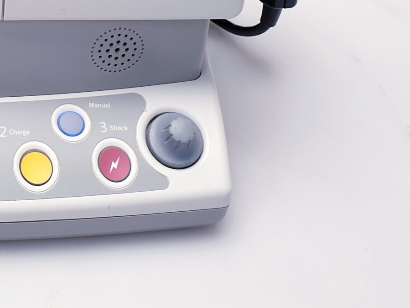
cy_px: -115
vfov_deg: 18.3
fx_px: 877
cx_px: -85
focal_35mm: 74
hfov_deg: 23.9
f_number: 2.4
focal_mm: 4.3
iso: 80
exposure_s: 1/50
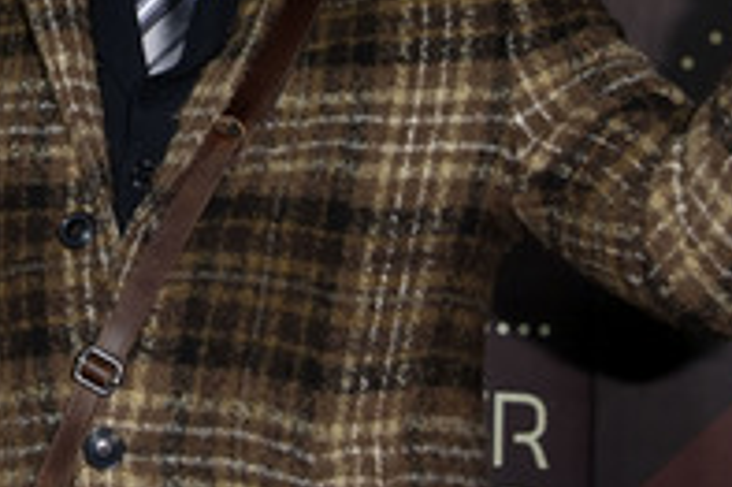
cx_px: 199
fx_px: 2418
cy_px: -52
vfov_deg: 11.3
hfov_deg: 17.1
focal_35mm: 119
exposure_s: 1/250
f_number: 5.6
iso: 640
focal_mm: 52
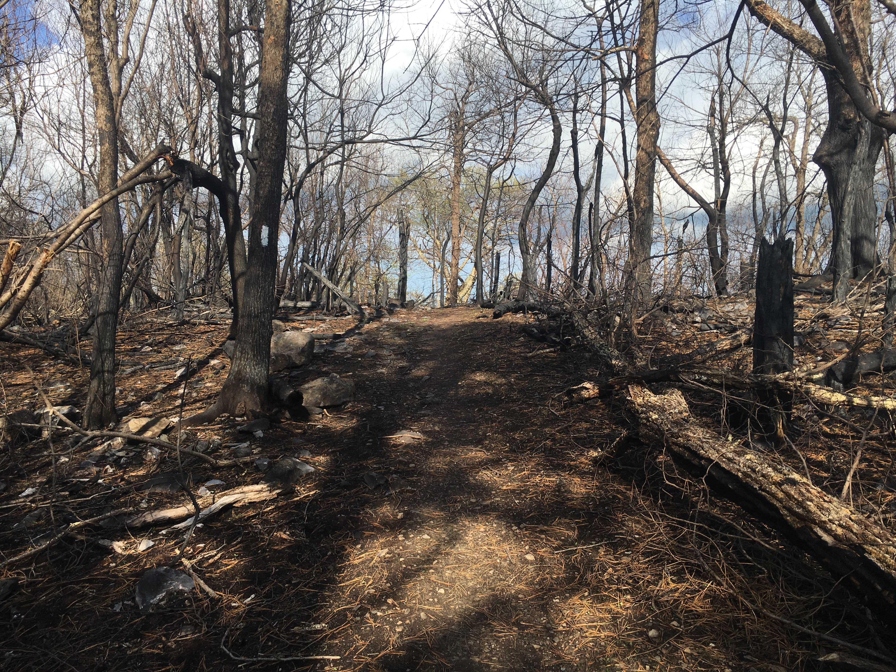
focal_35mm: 29
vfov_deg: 48.2
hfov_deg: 61.7
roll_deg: -0.8
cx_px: 448
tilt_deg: -2.2
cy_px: 336
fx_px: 751
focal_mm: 4.15
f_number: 2.2
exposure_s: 1/916
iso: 25
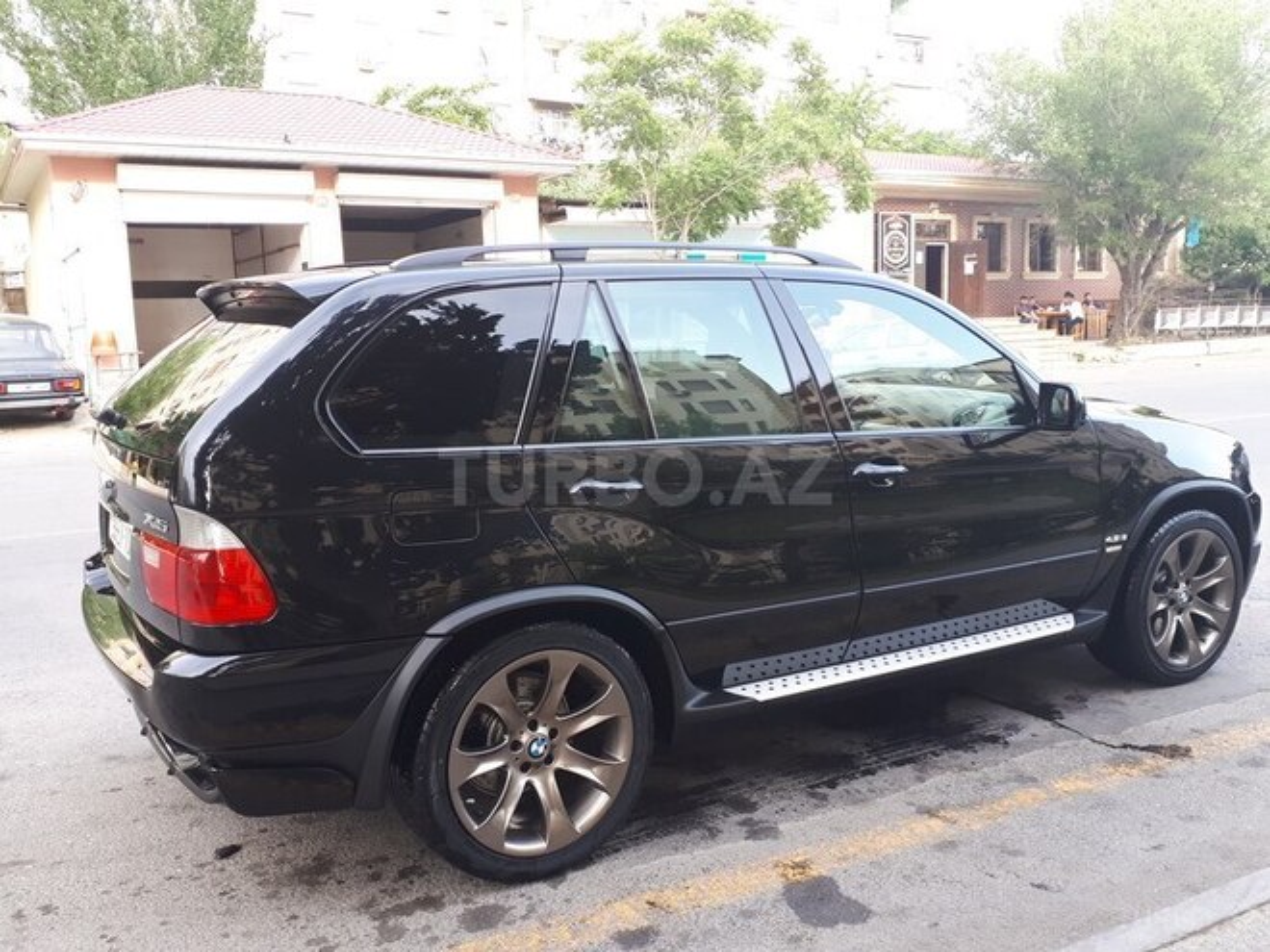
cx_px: 635
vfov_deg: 51.4
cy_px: 476
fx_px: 991
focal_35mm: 27
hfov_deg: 65.3
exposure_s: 1/100
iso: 50
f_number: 1.9
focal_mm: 3.6
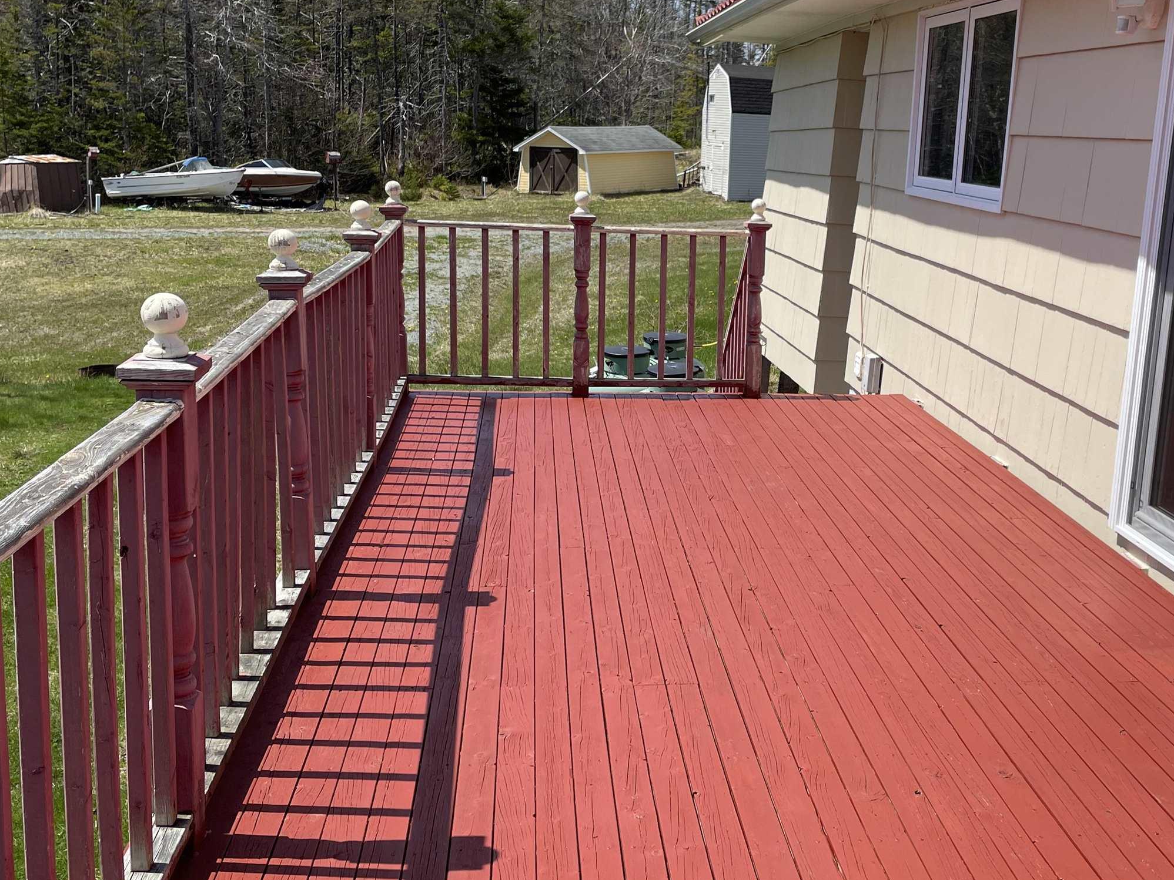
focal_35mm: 40
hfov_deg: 46.4
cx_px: 724
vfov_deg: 35.9
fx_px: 1357
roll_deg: -3.1
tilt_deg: -11.6
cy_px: 399
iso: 32
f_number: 1.6
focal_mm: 4.2
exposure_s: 1/3300
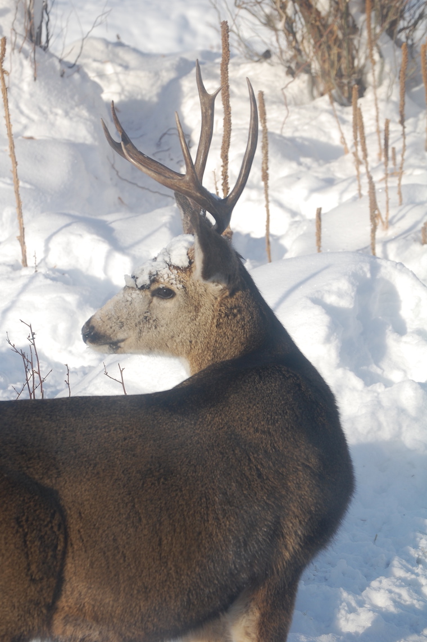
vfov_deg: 17.1
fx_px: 2139
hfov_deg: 11.4
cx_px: 214
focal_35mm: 120
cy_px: 321
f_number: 7.1
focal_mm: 80
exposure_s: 1/800
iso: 200
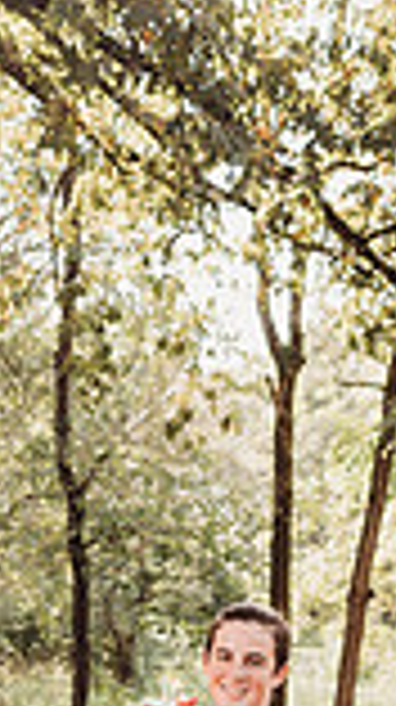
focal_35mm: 72
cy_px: 787
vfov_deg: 26.9
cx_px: 63
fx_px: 1348
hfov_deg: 16.6
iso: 200
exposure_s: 1/250
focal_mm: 24
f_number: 3.2
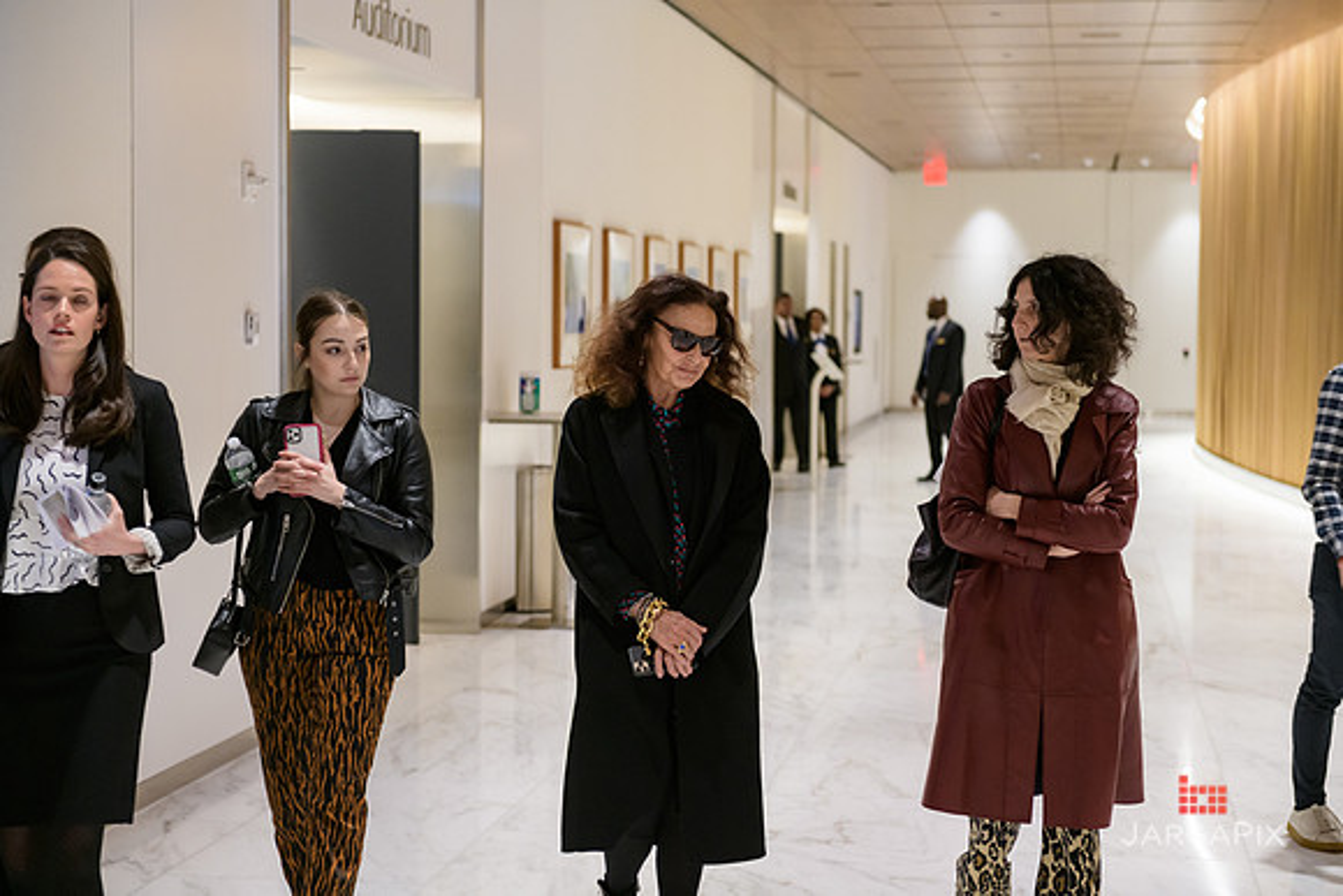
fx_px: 2612
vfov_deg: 19.5
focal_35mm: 70
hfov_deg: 28.8
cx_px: 672
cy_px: 448
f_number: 3.2
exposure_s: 1/125
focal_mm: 70
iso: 1600
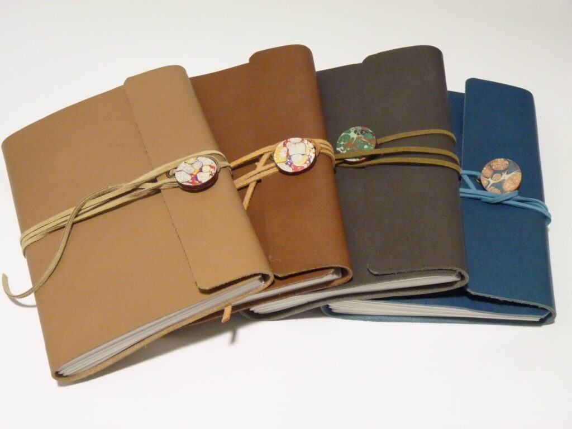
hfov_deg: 34.9
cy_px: 214
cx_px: 286
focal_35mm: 55
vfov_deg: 26.6
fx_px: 909
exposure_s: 1/20
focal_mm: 9.9
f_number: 3.2
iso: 800
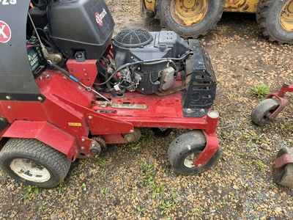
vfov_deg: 56.8
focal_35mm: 24
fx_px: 203
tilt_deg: -45.4
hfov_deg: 71.6
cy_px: 110
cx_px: 146
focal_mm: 6.76
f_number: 1.78
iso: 80
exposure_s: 1/391
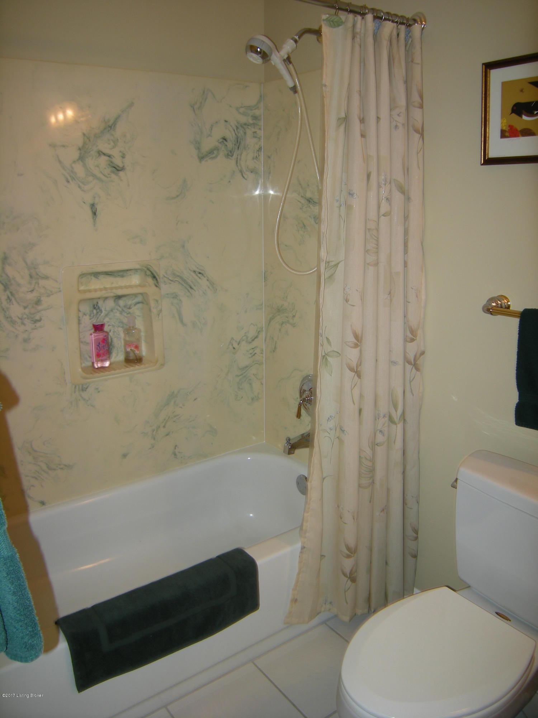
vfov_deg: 63.4
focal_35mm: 28
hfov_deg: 49.7
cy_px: 359
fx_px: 580
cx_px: 269
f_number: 2.8
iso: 64
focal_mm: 4.7
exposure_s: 1/30.6
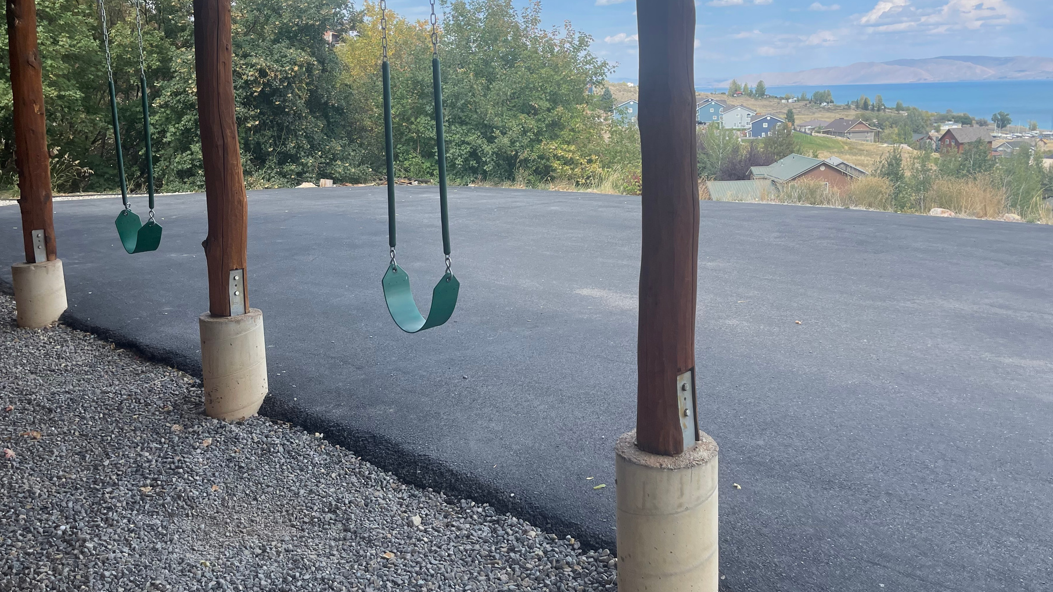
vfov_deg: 36.4
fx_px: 894
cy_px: 216
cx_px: 517
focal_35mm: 32
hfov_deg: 61.0
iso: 32
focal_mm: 5.1
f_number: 1.6
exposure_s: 1/1946
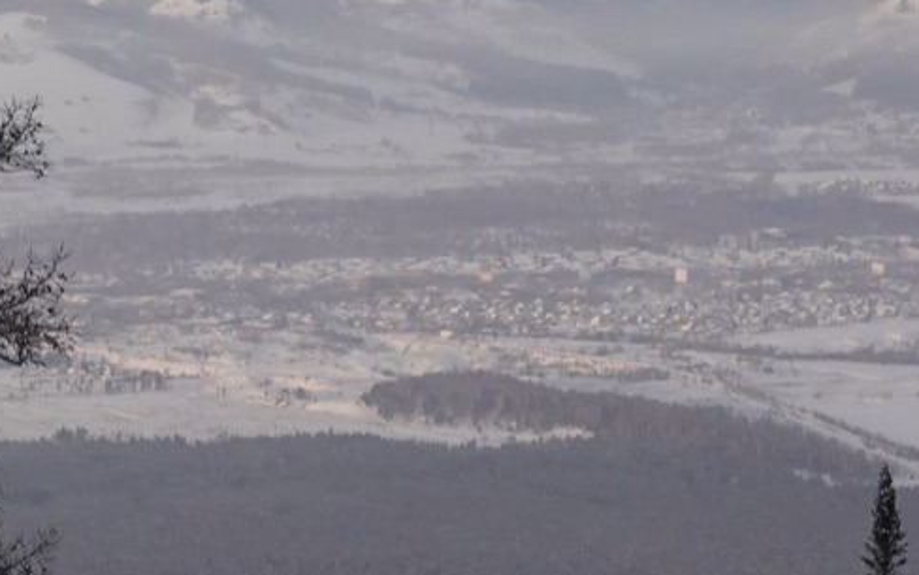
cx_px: -584
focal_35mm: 259
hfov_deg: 7.9
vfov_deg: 5.1
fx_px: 6487
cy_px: 306
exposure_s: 1/2000
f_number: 4
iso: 500
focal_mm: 22.92
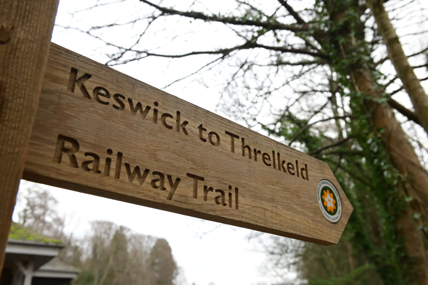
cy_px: 142
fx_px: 404
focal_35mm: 34
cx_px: 214
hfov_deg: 55.8
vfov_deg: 38.9
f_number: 6.3
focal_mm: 34
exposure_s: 1/640
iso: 5000
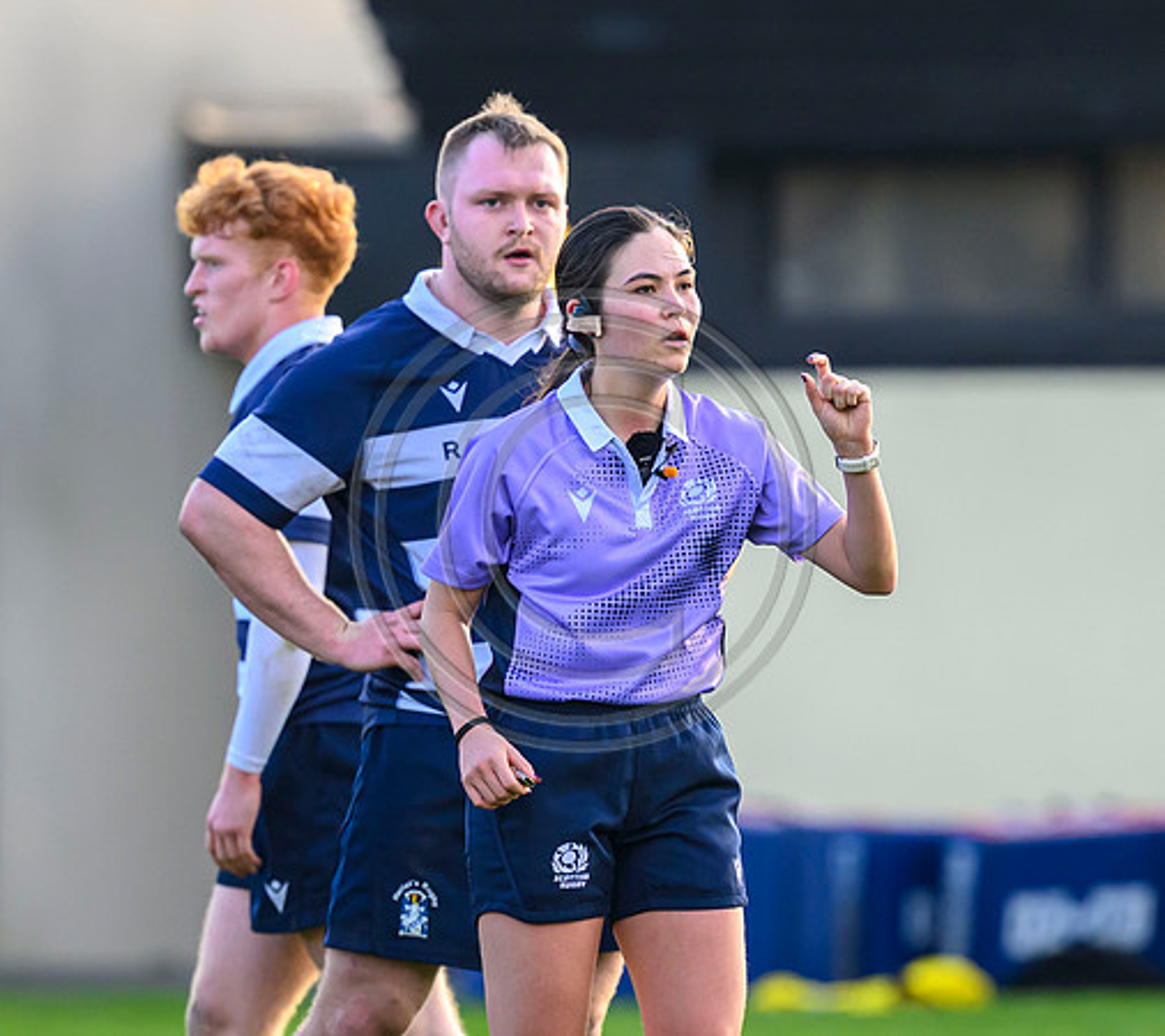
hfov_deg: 1.8
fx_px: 36270
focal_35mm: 1007
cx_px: 632
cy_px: 508
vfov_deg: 1.6
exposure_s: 1/1600
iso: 800
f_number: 3.2
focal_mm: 400
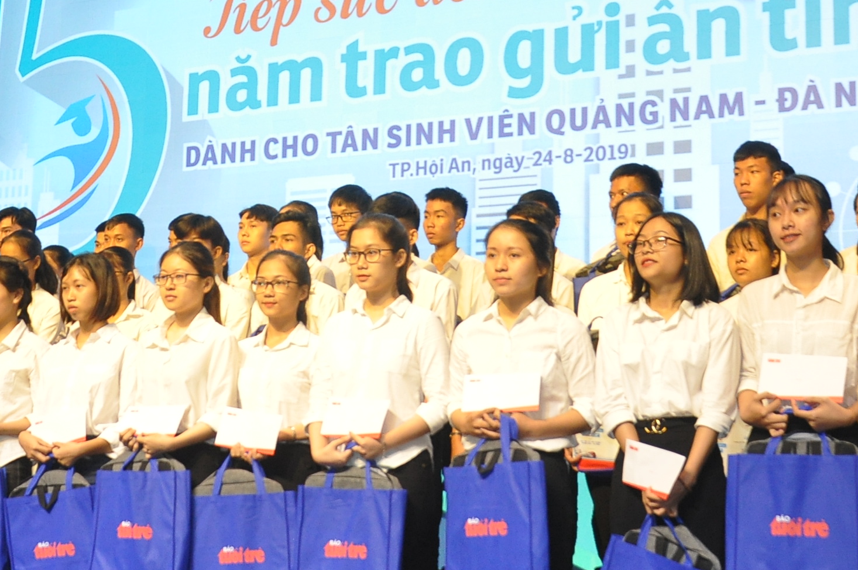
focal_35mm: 69
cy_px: 242
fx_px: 1645
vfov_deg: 19.6
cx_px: 332
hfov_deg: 29.1
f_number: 3.8
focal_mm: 21
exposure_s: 1/60
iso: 800
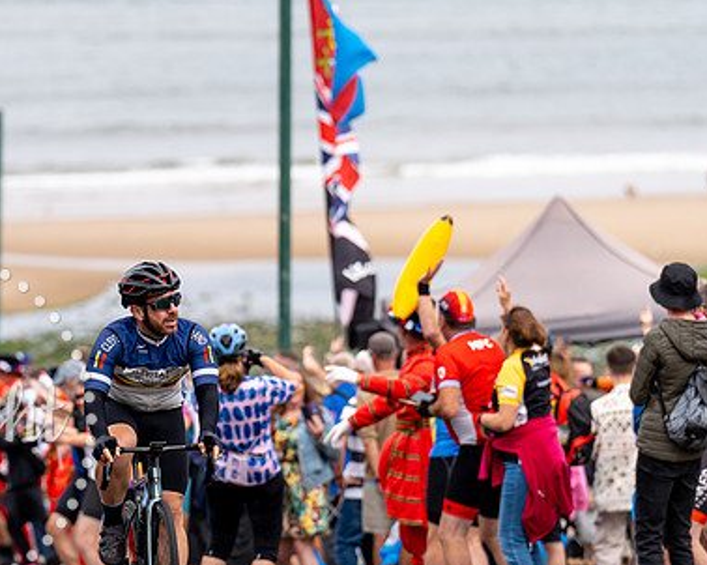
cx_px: 160
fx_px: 7362
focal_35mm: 352
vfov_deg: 4.4
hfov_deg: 5.5
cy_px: 316
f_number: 3.5
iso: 100
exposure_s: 1/640
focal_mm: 200
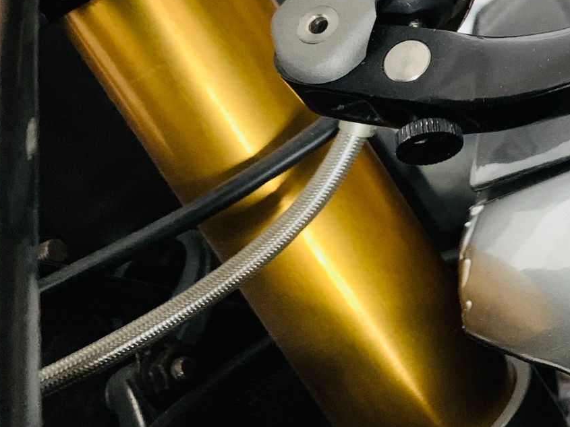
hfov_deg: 28.2
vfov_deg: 22.9
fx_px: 1021
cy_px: 15
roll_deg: +35.3
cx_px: 639
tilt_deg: -30.0
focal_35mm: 62
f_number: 1.8
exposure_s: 1/26
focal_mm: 4.25
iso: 800
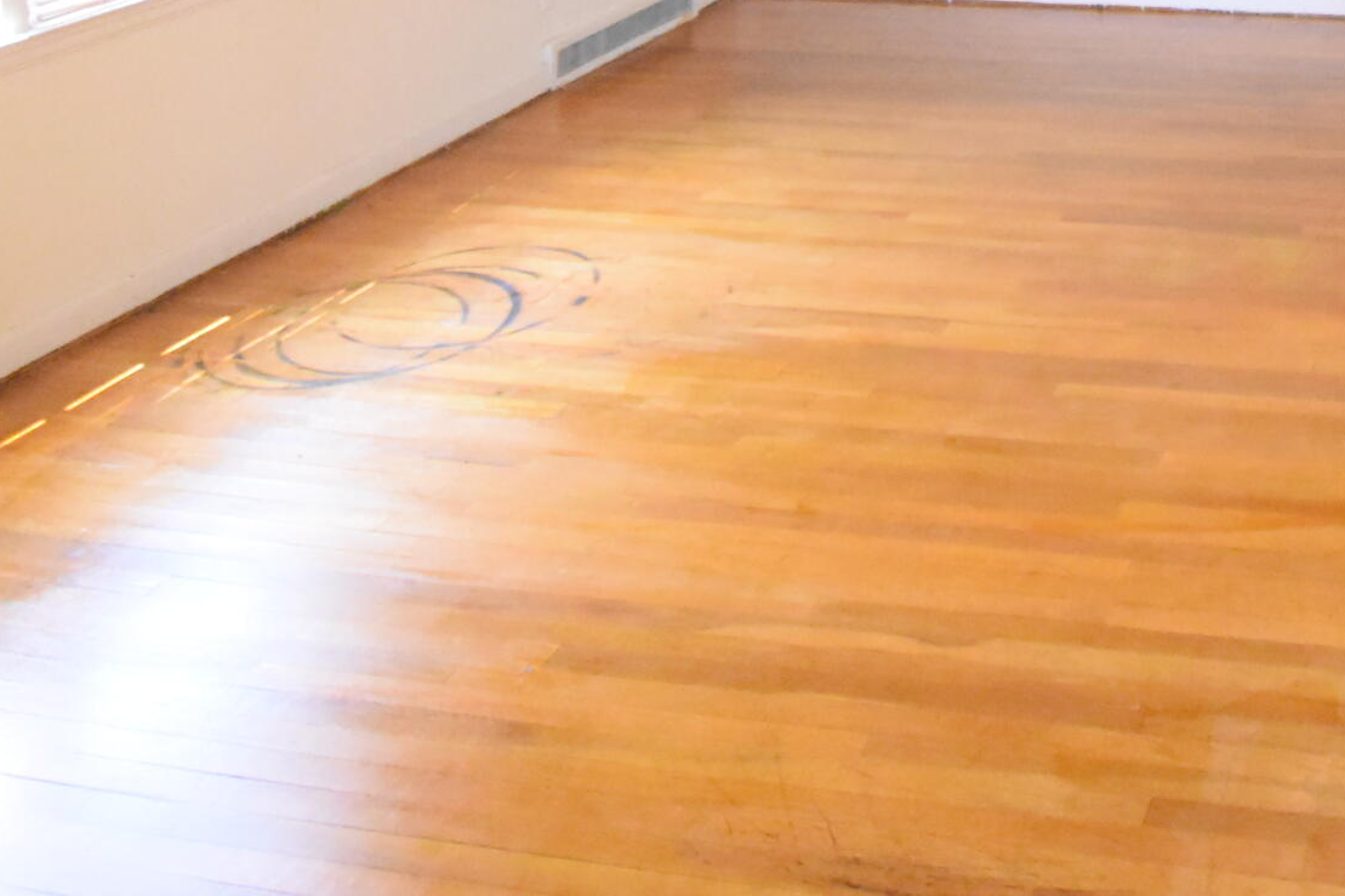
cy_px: -258
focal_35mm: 47
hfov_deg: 38.6
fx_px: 1744
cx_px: 1261
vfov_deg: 25.1
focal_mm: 11.5
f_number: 4.8
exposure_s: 1/125
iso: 6400
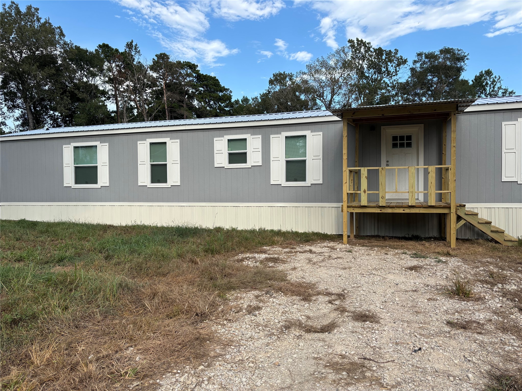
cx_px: 261
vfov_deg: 53.1
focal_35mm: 26
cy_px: 196
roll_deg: +0.1
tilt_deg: -1.3
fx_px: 392
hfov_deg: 67.3
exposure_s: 1/1058
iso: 50
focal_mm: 5.96
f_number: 1.6
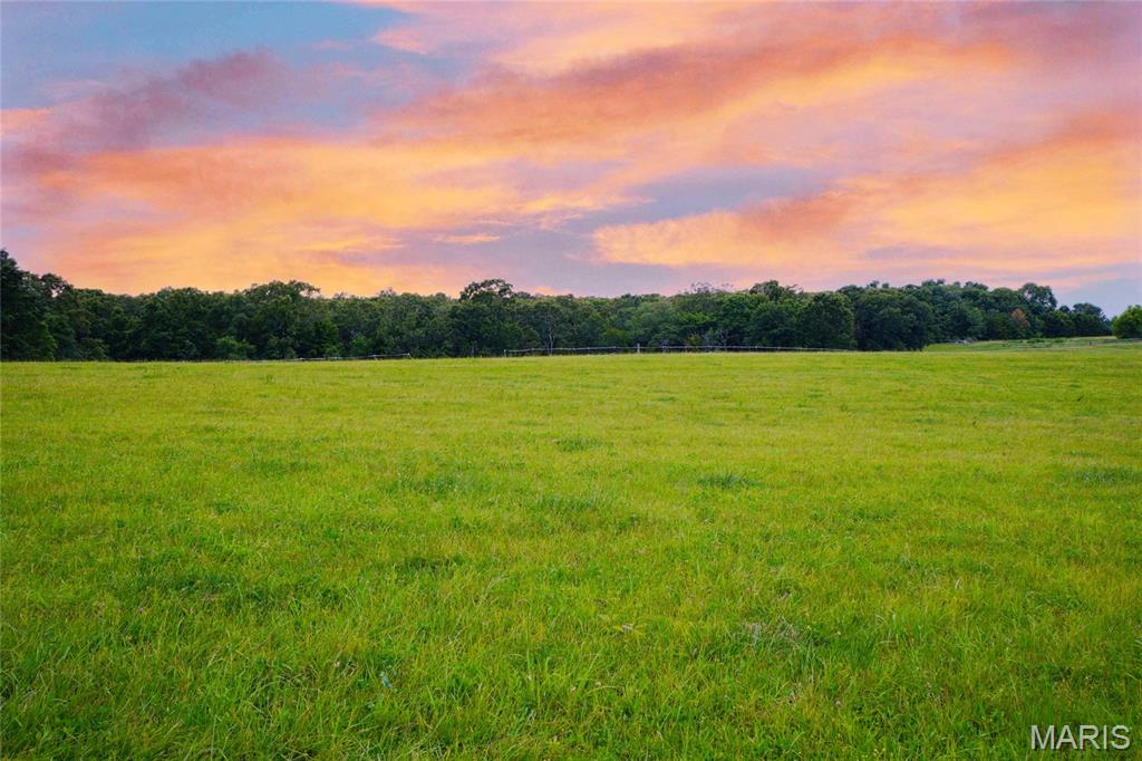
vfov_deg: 43.6
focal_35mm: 30
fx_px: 951
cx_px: 571
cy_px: 380
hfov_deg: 61.9
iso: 100
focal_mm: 20
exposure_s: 1/125
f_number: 9
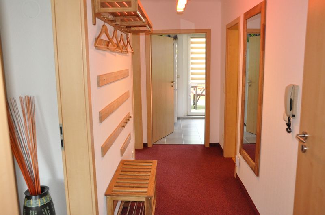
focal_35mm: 30
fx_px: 270
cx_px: 162
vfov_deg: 43.5
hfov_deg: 62.0
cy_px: 108
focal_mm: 20
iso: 2500
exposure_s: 1/160
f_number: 5.6
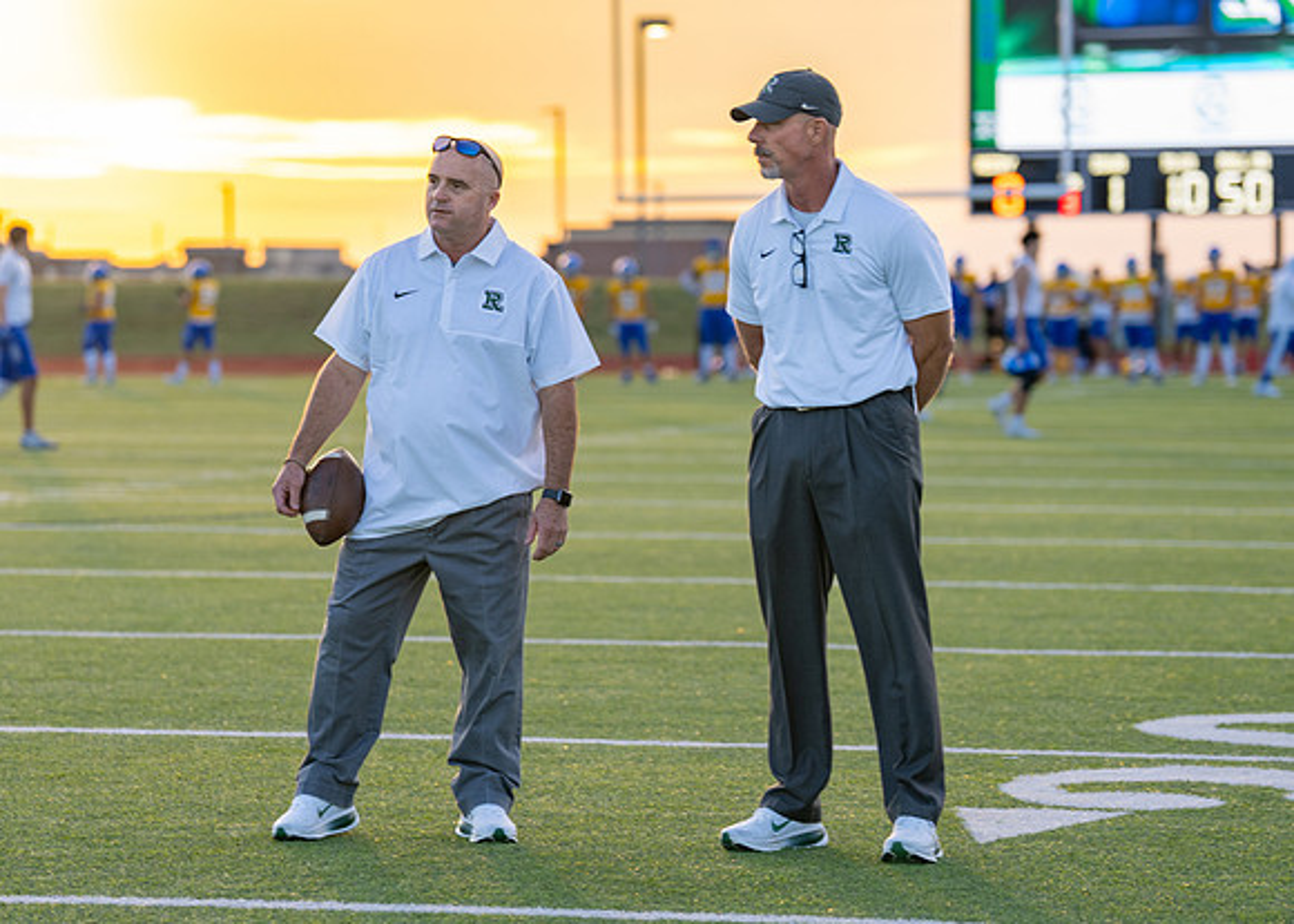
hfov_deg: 13.1
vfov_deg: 9.4
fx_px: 5634
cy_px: 482
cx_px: 549
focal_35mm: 153
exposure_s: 1/320
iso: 160
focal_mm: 111
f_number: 2.8
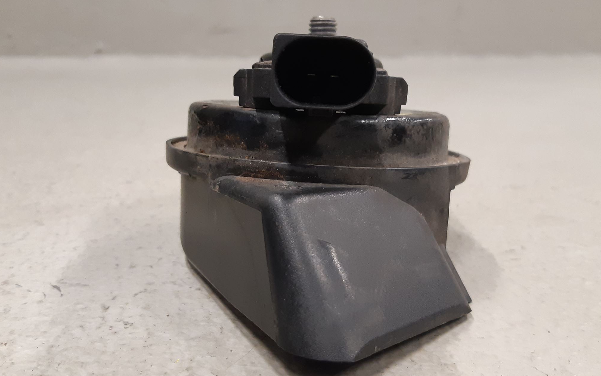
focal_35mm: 28
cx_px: 302
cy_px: 174
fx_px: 459
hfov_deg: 66.5
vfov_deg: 44.5
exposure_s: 1/50
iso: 200
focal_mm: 3.93
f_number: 1.7
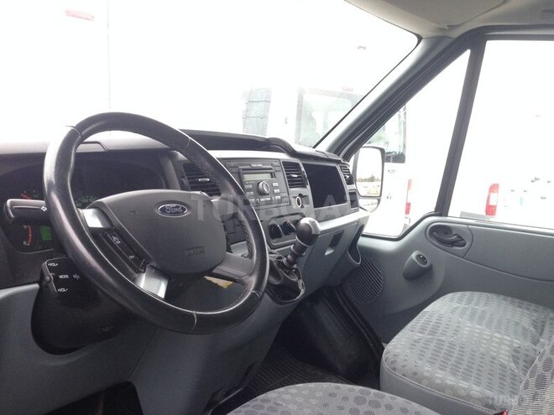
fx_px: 528
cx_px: 277
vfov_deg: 42.9
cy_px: 208
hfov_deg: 55.4
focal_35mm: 33
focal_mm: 4.12
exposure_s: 1/20
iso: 100
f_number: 2.4
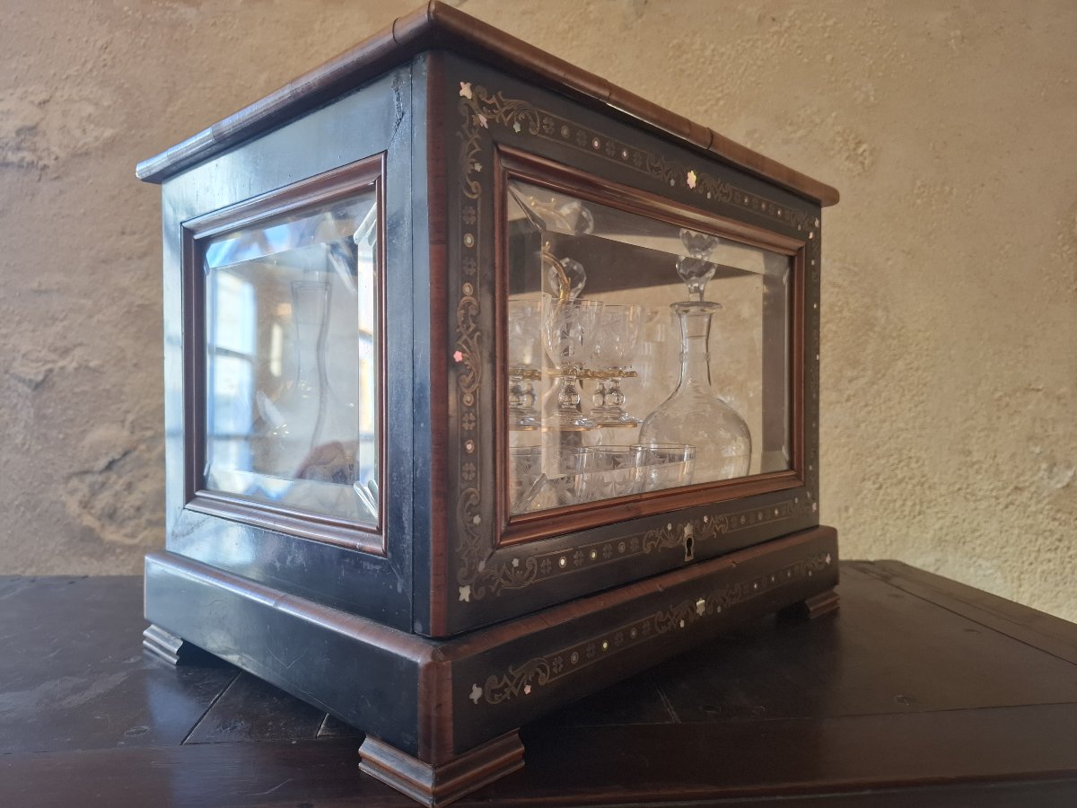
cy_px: 404
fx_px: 716
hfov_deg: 73.9
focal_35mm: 23
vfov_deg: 58.9
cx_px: 538
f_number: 1.8
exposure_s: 1/50
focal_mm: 5.54
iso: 200
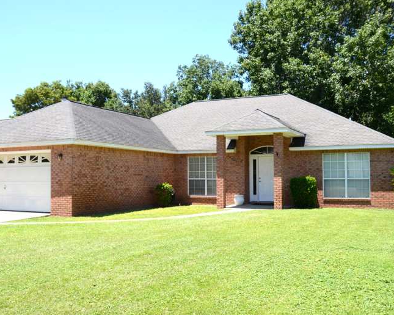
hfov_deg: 49.6
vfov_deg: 40.6
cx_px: 192
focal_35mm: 37
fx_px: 427
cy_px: 157
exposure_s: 1/250
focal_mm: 21
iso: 100
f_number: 7.1
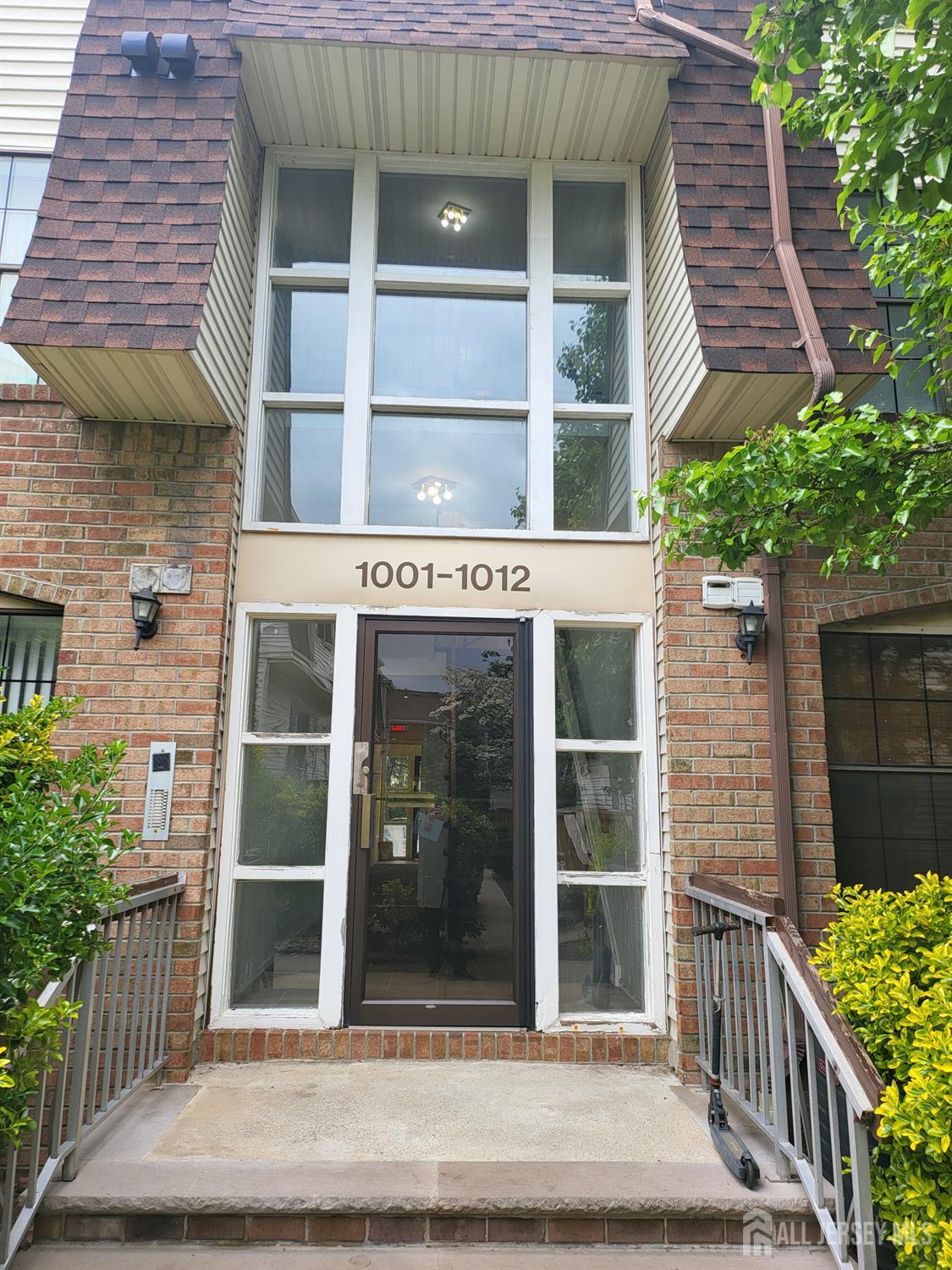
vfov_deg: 71.6
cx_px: 476
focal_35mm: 24
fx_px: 880
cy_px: 635
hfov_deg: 56.8
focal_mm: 5
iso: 40
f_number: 1.8
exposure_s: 1/197
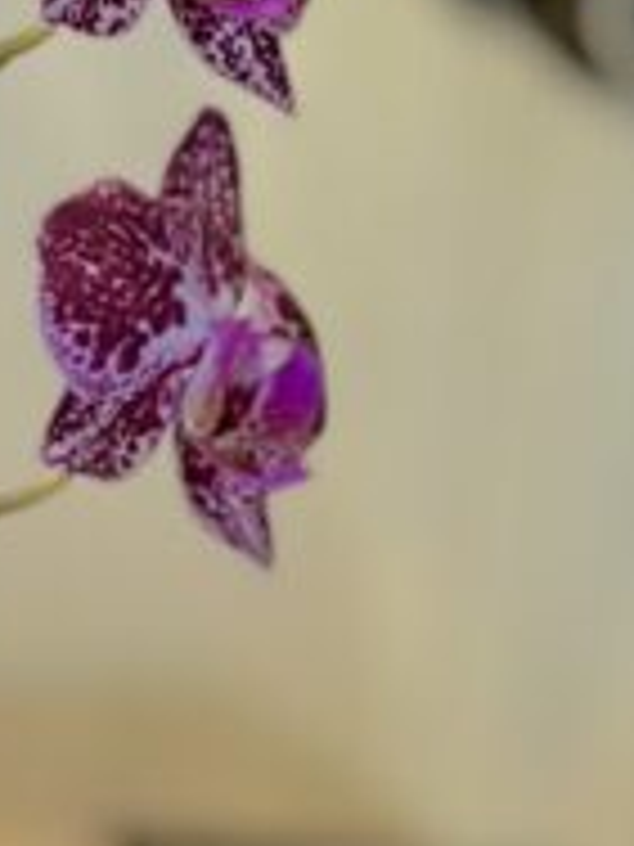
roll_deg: -2.1
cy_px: 734
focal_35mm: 262
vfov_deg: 7.5
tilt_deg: -15.0
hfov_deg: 5.6
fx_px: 6398
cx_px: -126
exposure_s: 1/120
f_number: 1.78
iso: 250
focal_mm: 6.86
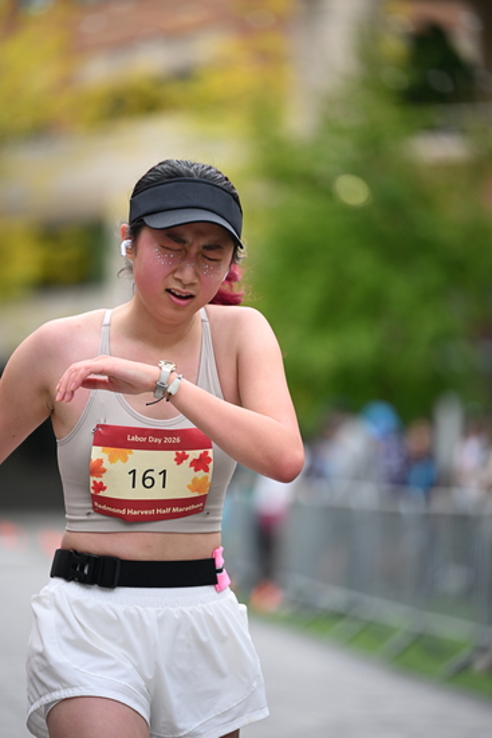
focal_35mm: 175
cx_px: 246
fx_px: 3585
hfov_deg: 7.9
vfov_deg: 11.7
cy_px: 369
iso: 640
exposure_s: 1/2500
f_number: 2.8
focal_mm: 175
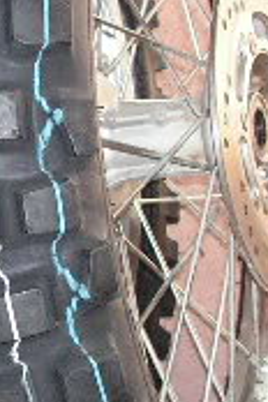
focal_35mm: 145
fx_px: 1619
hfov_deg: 9.3
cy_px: 143
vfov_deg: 14.1
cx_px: -97
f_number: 3.3
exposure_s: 1/45
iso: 160
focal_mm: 6.3
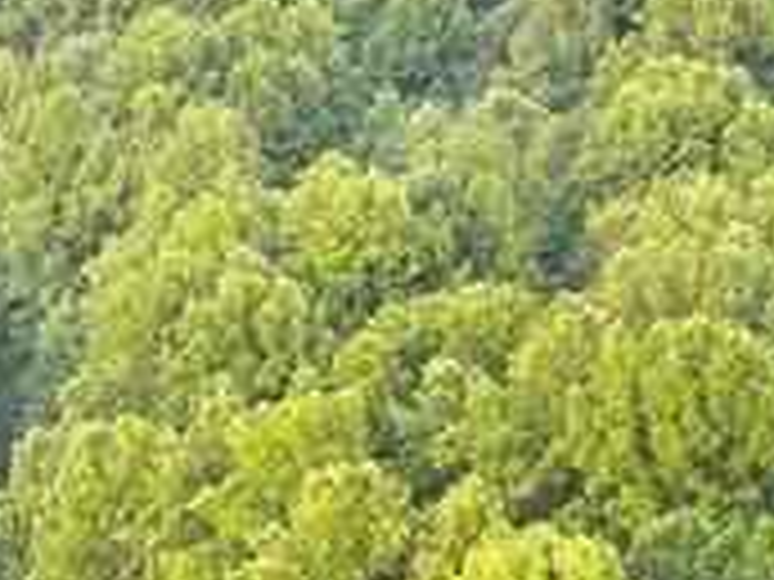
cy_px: 825
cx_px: -315
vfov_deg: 10.1
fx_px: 3197
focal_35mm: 143
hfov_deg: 13.2
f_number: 2.8
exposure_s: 1/20
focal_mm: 12.3
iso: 100
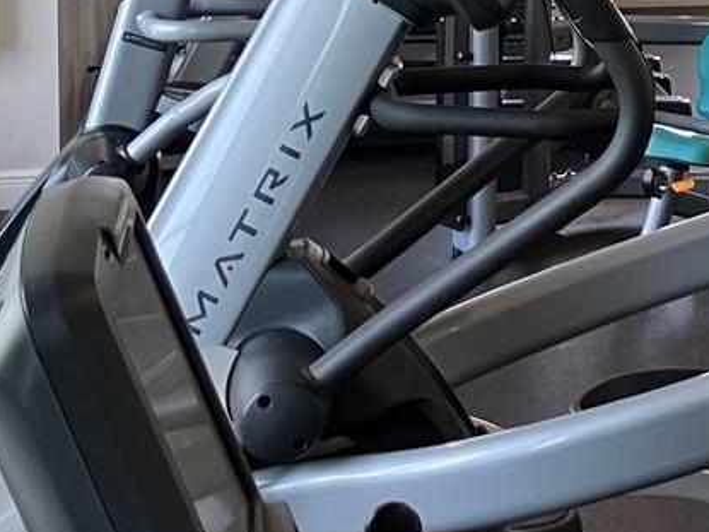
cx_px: 1006
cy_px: -113
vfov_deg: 13.3
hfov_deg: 16.8
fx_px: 2211
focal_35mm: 108
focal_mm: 3.99
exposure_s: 1/60
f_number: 1.8
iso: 80
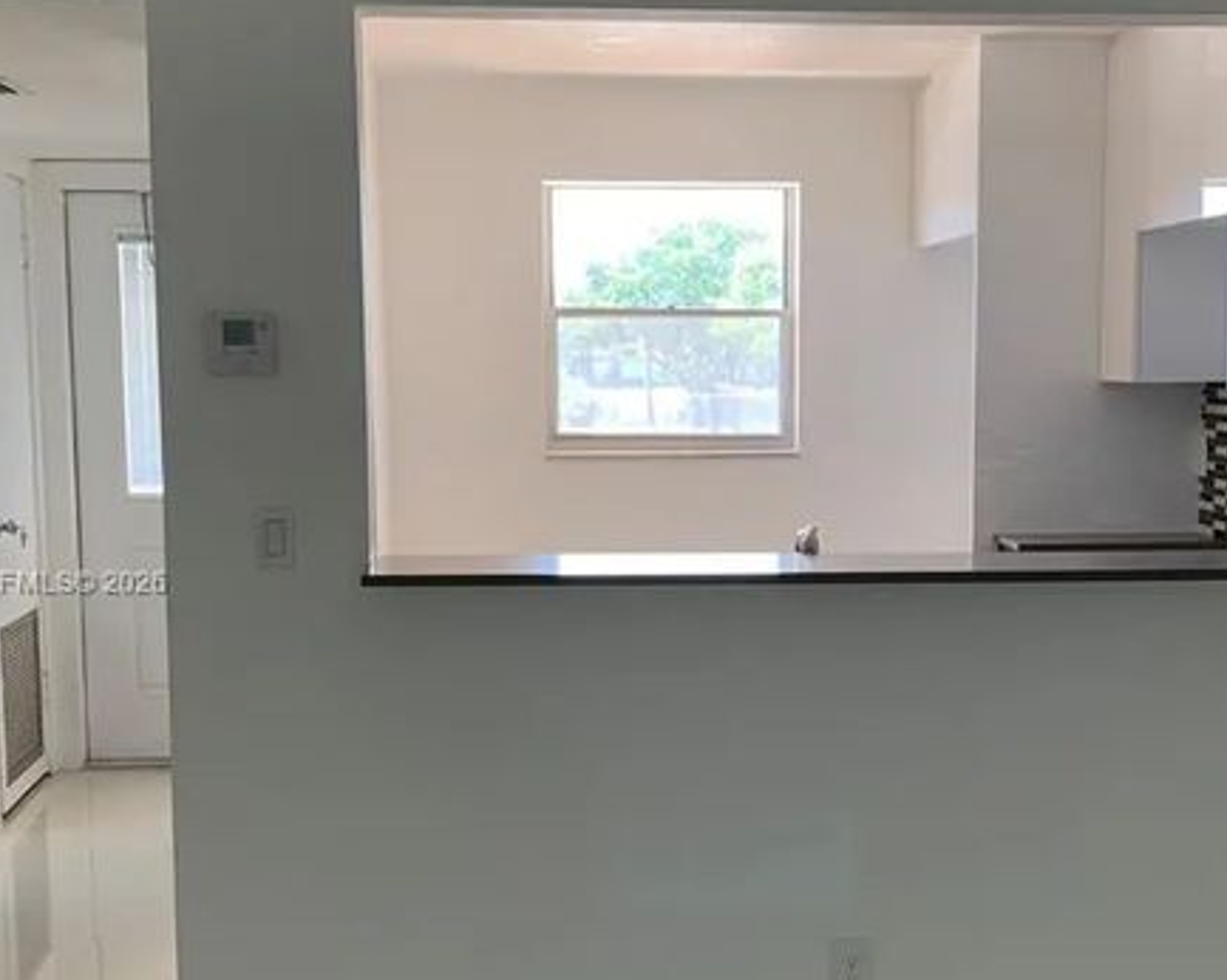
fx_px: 1815
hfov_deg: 37.3
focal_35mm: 50
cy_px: 585
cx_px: 700
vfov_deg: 30.2
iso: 100
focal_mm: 4.25
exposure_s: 1/105
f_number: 1.8
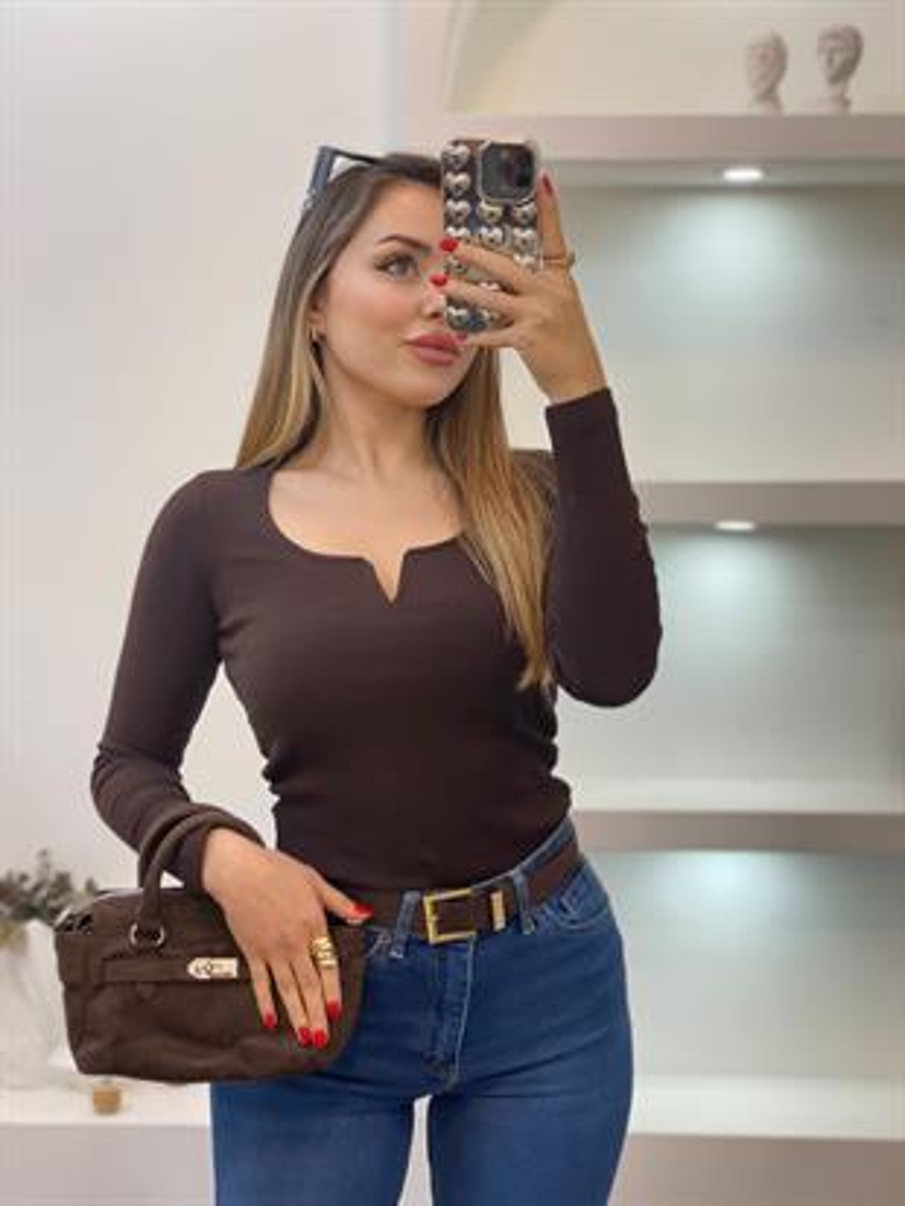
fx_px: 1812
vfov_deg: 36.8
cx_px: 452
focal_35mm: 52
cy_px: 603
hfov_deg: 28.0
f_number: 2
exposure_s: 1/100
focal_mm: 6
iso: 100
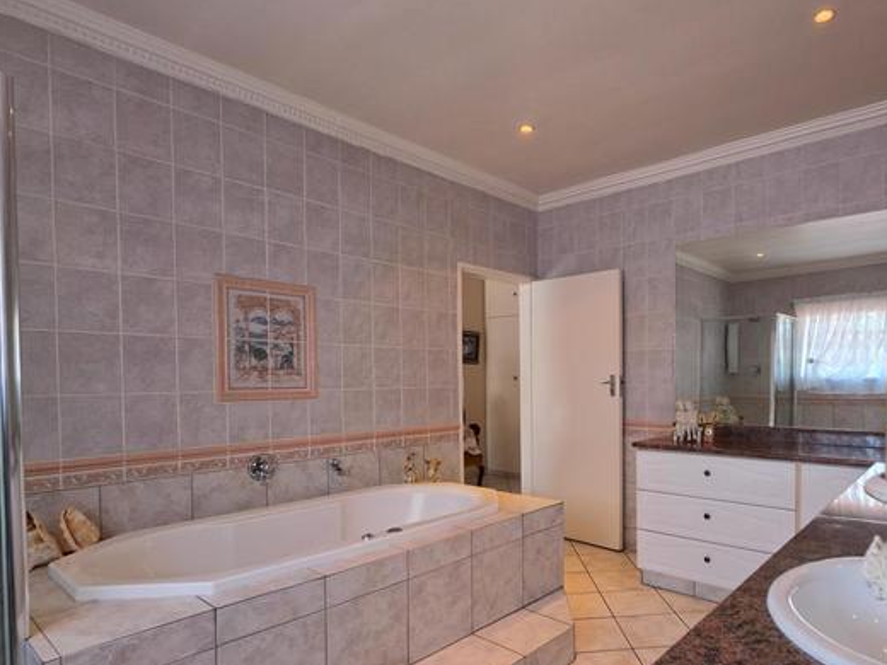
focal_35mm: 20
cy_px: 397
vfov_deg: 65.4
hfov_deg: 80.6
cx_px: 539
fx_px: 512
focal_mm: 2.2
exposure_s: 1/100
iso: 250
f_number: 1.9
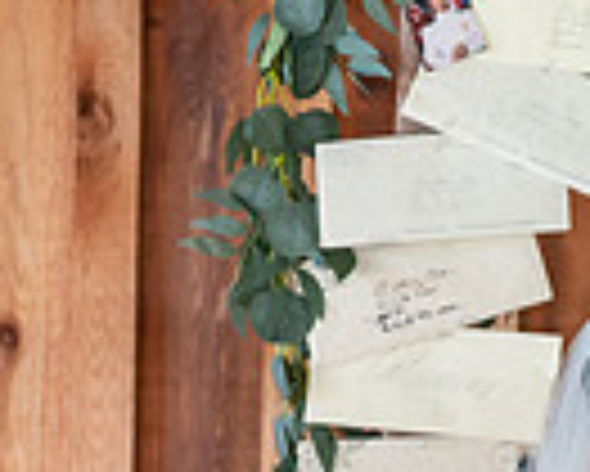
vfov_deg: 3.2
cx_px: 1261
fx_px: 8405
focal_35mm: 481
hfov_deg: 4.0
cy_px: 560
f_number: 4
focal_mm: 112
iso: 2000
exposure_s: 1/200
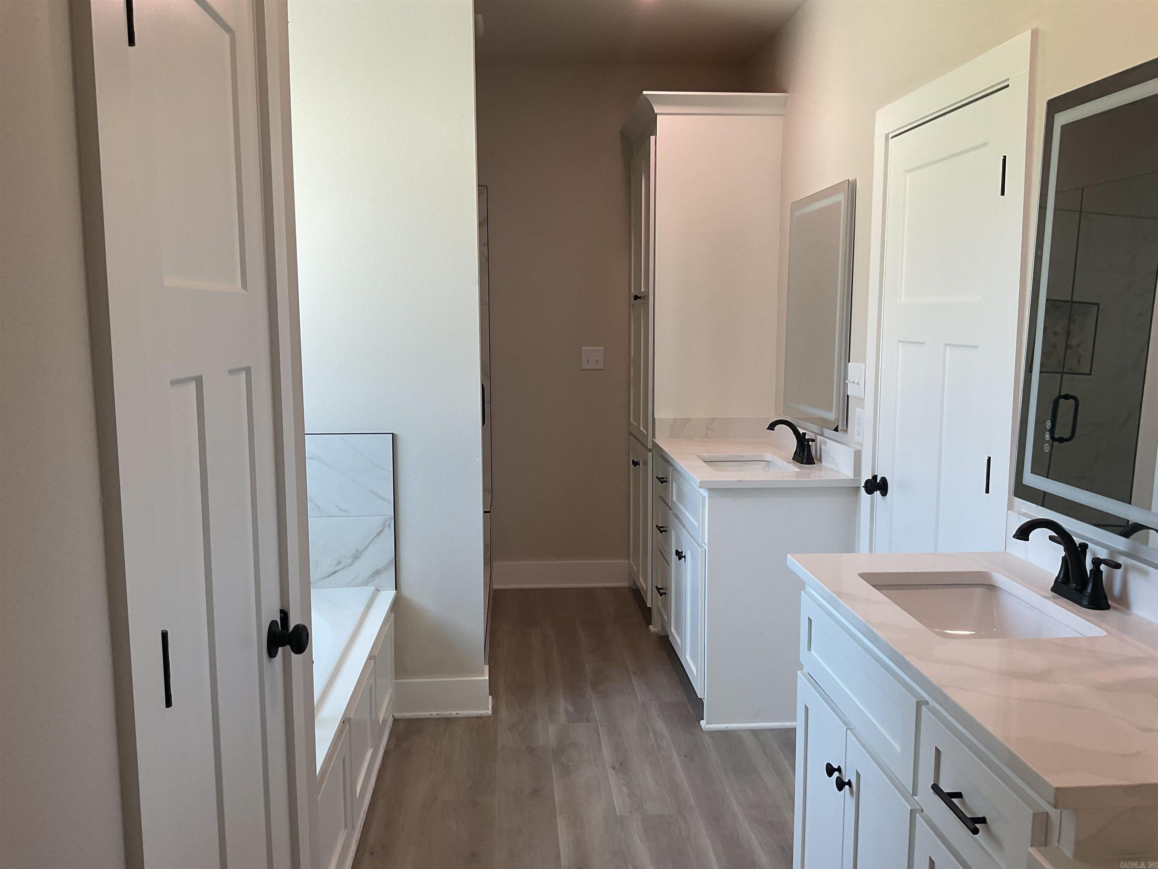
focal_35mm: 29
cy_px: 434
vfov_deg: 48.2
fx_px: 970
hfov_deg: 61.7
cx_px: 579
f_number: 1.8
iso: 40
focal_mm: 3
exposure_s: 1/120
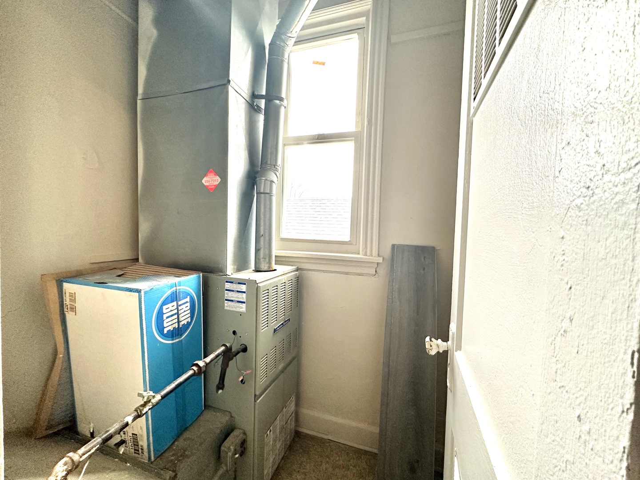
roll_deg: -2.0
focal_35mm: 14
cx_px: 320
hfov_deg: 102.1
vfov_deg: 85.7
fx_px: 259
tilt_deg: -1.8
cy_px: 240
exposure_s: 1/120
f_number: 2.2
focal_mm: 2.22
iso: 250
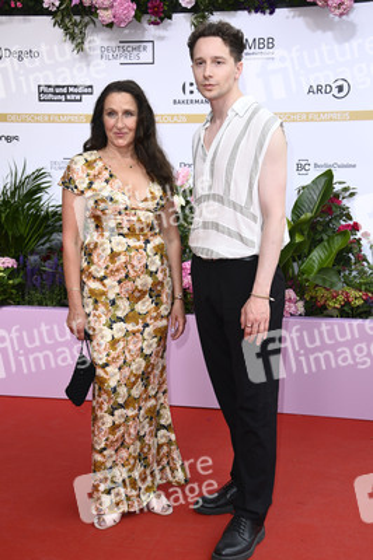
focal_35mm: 58
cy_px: 280
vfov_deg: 34.5
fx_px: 903
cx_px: 186
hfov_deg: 23.3
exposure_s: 1/250
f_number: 5.6
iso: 640
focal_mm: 58
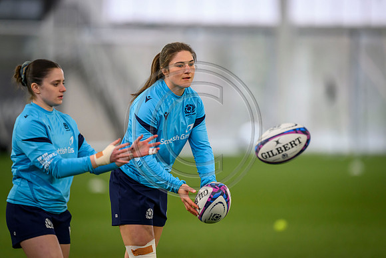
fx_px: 6006
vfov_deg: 2.5
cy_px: 129
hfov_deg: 3.7
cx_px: 193
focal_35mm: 560
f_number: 4
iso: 3200
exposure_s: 1/800
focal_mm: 560
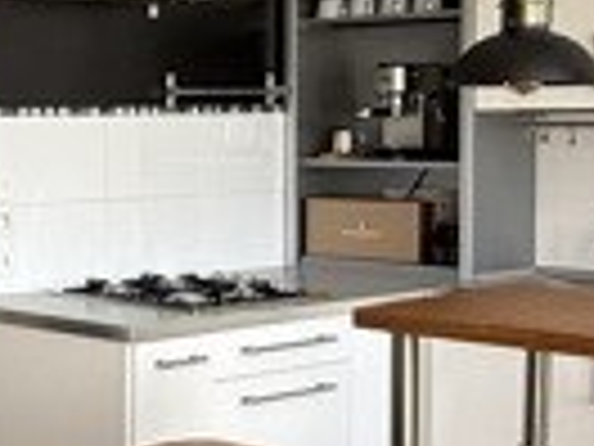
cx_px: -346
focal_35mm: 85
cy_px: 180
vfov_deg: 17.4
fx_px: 1459
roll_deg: +0.6
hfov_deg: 19.5
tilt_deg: -2.4
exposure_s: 1/99
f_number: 2.2
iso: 64
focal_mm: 2.22
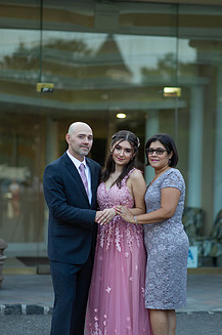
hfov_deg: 11.7
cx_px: 135
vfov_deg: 17.5
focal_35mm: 117
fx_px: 1086
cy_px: 194
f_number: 2
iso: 250
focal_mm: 85
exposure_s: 1/800
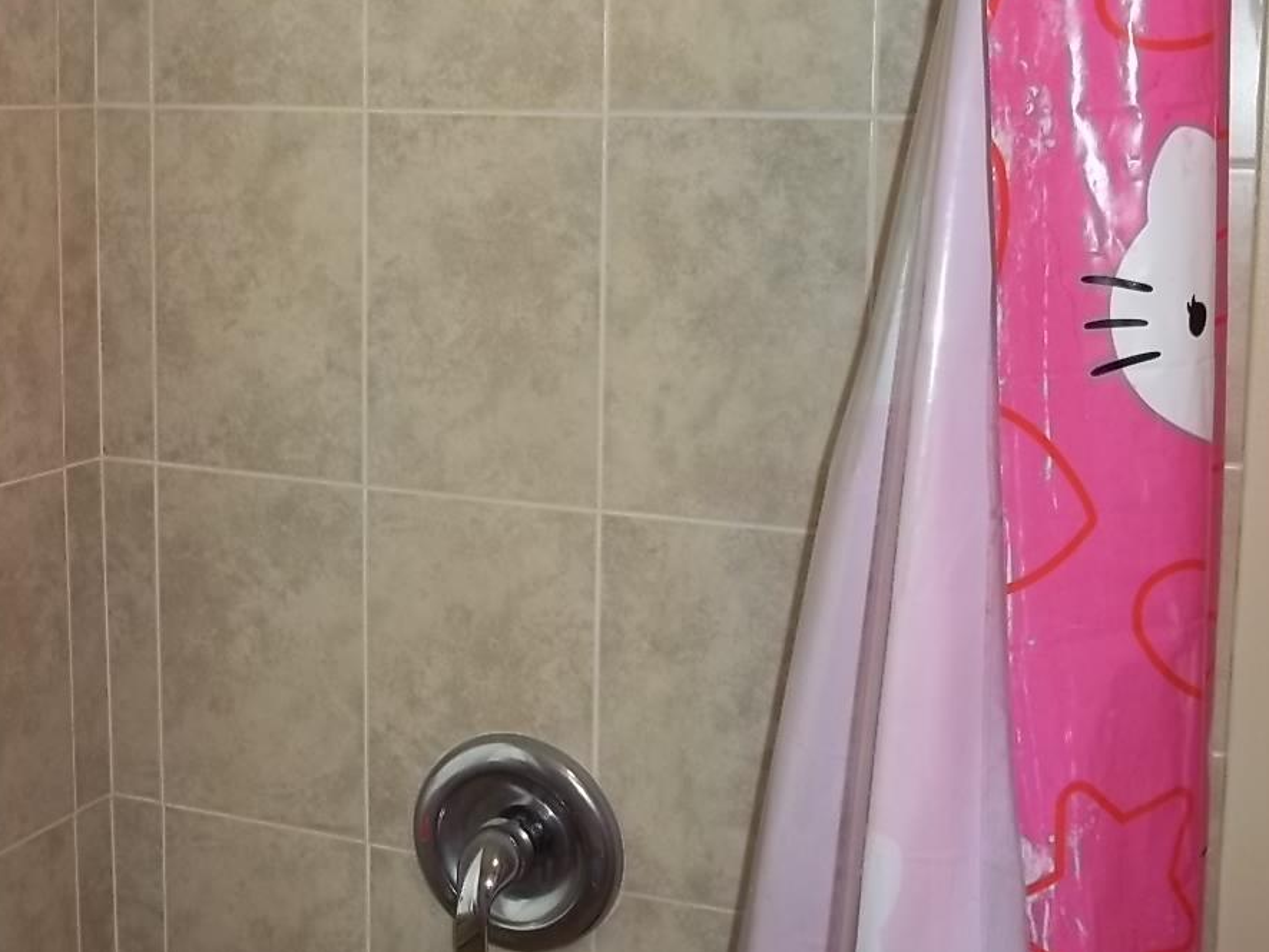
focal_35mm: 52
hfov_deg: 36.6
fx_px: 1907
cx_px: 464
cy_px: 354
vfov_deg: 27.9
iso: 64
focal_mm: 6.5
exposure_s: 1/30
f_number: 3.1
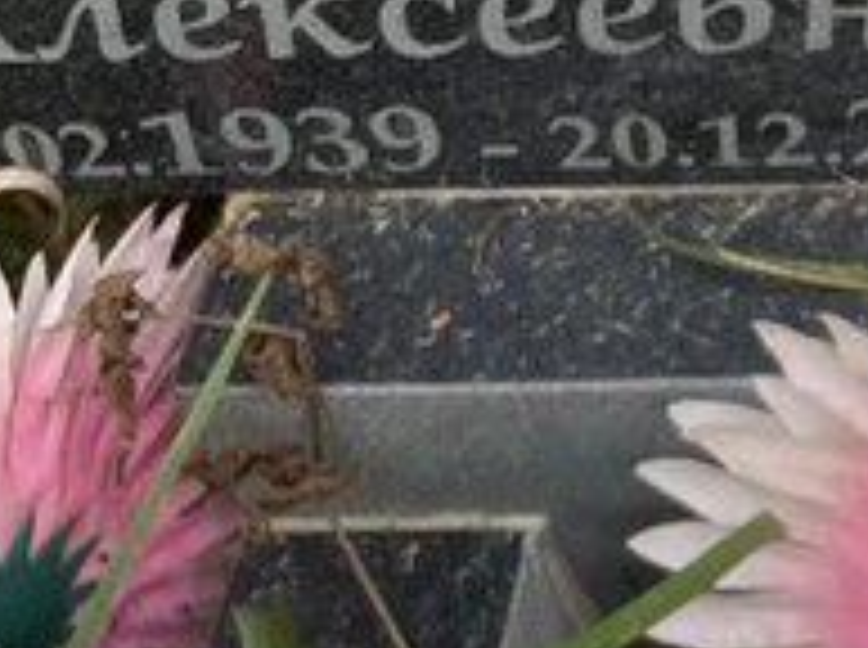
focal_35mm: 108
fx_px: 2703
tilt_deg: -49.1
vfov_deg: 13.4
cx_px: 1444
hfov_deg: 16.1
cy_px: -72
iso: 32
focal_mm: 4.2
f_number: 1.6
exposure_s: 1/1159
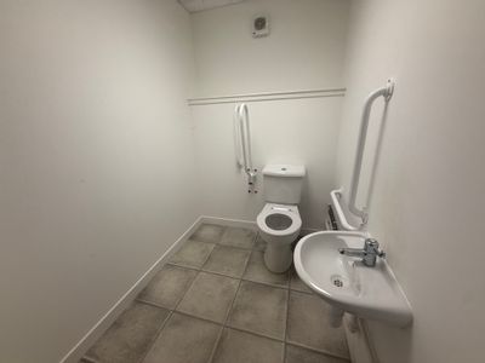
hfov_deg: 102.1
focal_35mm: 14
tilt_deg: -16.7
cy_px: 182
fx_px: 196
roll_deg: +1.1
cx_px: 242
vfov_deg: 85.7
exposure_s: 1/102
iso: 40
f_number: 2.2
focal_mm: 2.22
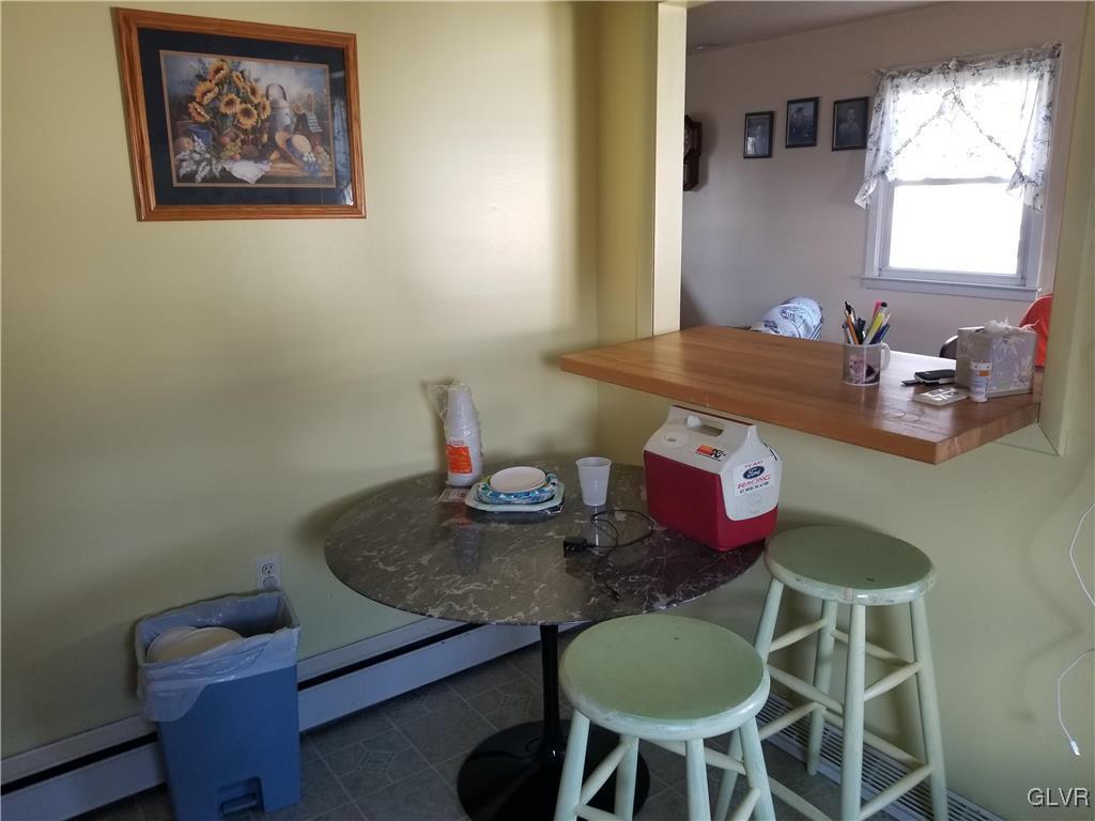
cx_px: 548
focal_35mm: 26
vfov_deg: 53.1
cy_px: 410
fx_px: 822
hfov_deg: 67.3
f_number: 1.7
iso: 80
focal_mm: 4.25
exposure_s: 1/50
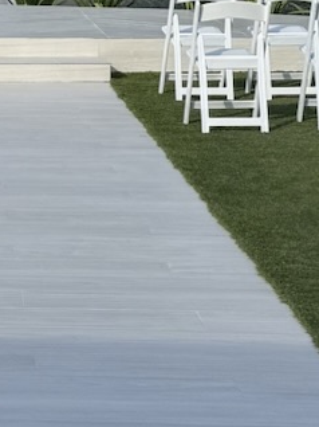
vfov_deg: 12.6
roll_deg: -0.9
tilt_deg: -0.2
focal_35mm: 151
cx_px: -59
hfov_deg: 9.7
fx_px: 1858
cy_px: -140
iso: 80
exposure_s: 1/3953
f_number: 1.78
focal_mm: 6.76
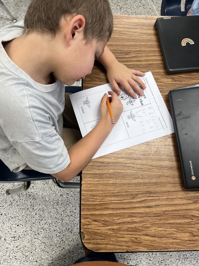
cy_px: 133
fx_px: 199
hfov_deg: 53.1
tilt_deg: -73.9
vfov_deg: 67.3
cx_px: 100
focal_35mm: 26
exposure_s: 1/120
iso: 80
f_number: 1.5
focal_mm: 5.7
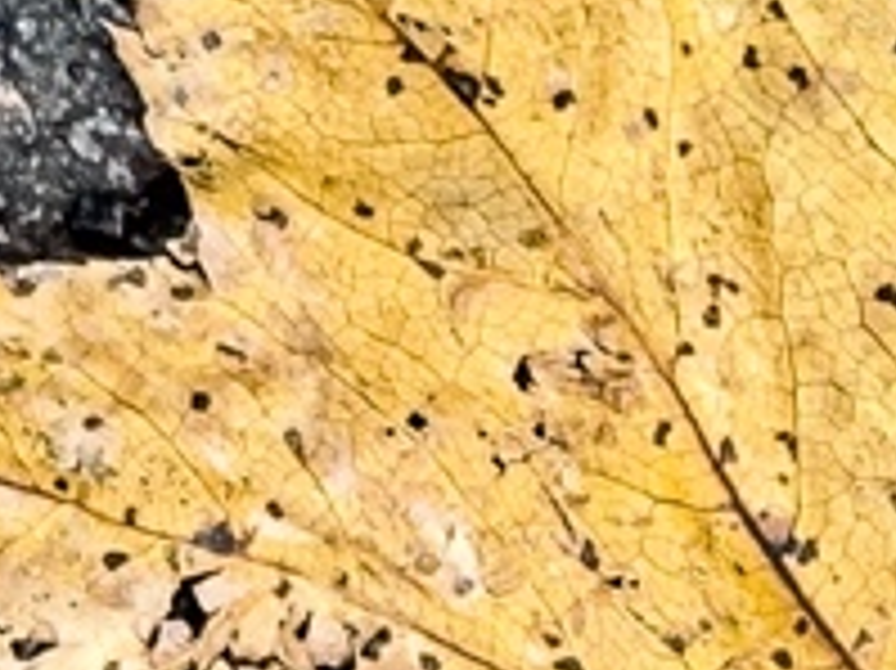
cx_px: 1409
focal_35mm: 362
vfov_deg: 4.1
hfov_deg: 5.4
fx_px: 9364
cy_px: 825
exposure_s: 1/120
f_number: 1.8
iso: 50
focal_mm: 6.86
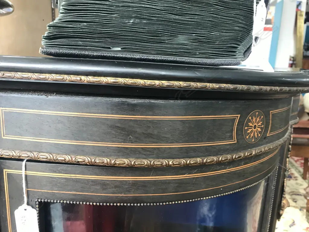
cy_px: 116
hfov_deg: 63.4
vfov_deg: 49.7
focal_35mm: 28
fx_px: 250
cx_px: 154
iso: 32
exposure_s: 1/33
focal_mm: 3.99
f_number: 1.8
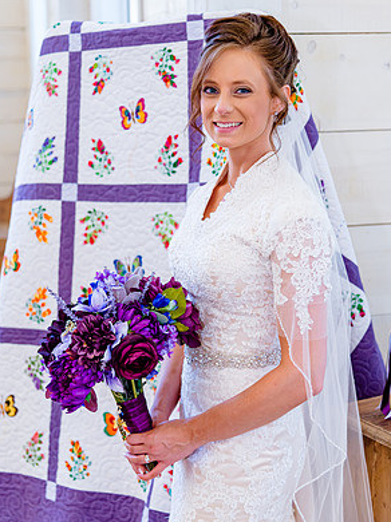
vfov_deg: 31.7
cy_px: 236
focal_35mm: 61
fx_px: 920
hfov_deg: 24.0
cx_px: 196
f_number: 4
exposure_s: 1/250
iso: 1600
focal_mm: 55
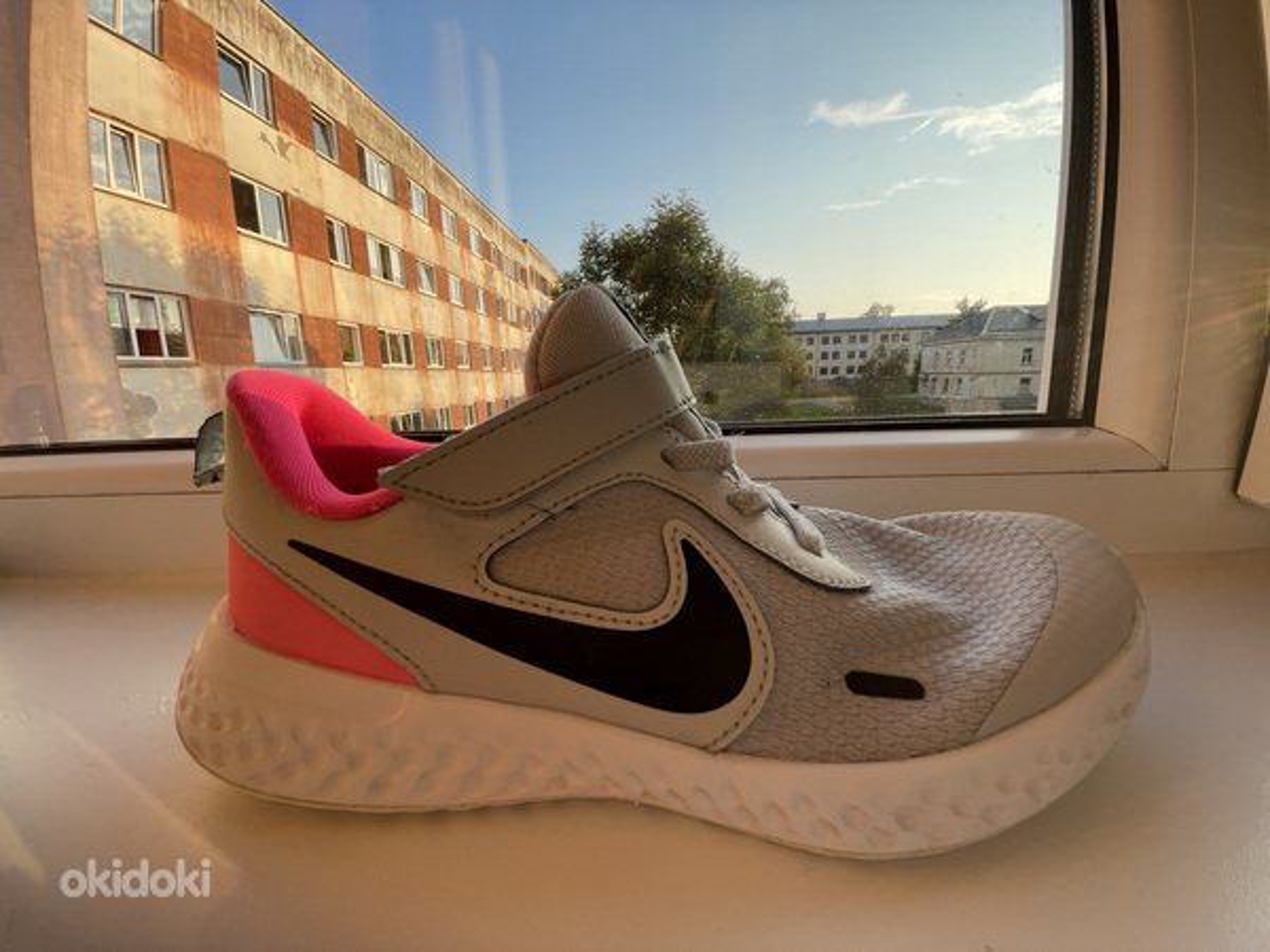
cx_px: 635
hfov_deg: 106.2
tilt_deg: -11.3
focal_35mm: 13
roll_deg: +2.0
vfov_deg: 89.9
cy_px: 476
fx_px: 477
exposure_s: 1/201
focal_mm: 1.55
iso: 25
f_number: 2.4
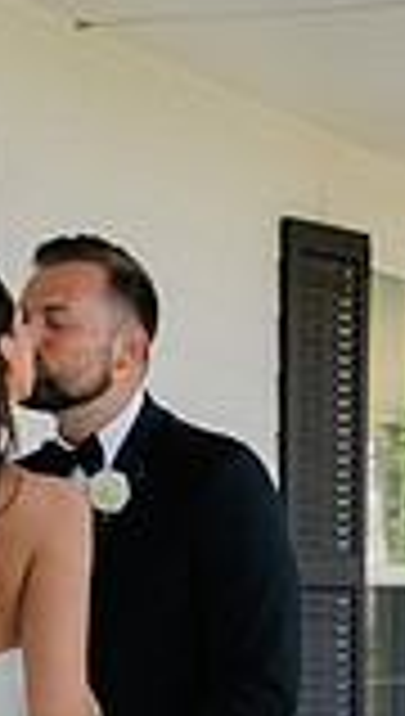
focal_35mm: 133
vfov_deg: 15.5
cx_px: 0
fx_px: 2527
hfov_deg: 9.1
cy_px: 869
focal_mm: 45
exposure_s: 1/3200
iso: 1600
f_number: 3.2
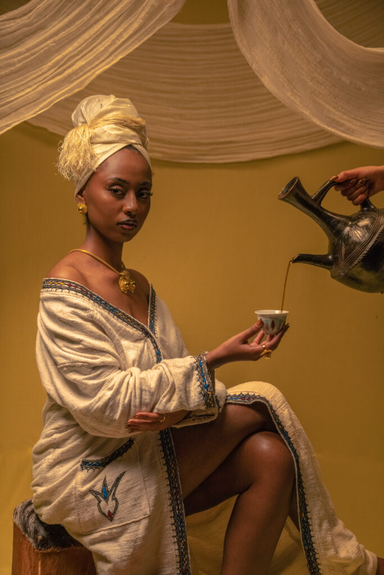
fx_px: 1072
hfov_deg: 20.3
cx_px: 192
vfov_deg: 30.1
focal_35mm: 67
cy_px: 288
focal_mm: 67
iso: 1000
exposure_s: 1/125
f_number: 3.2
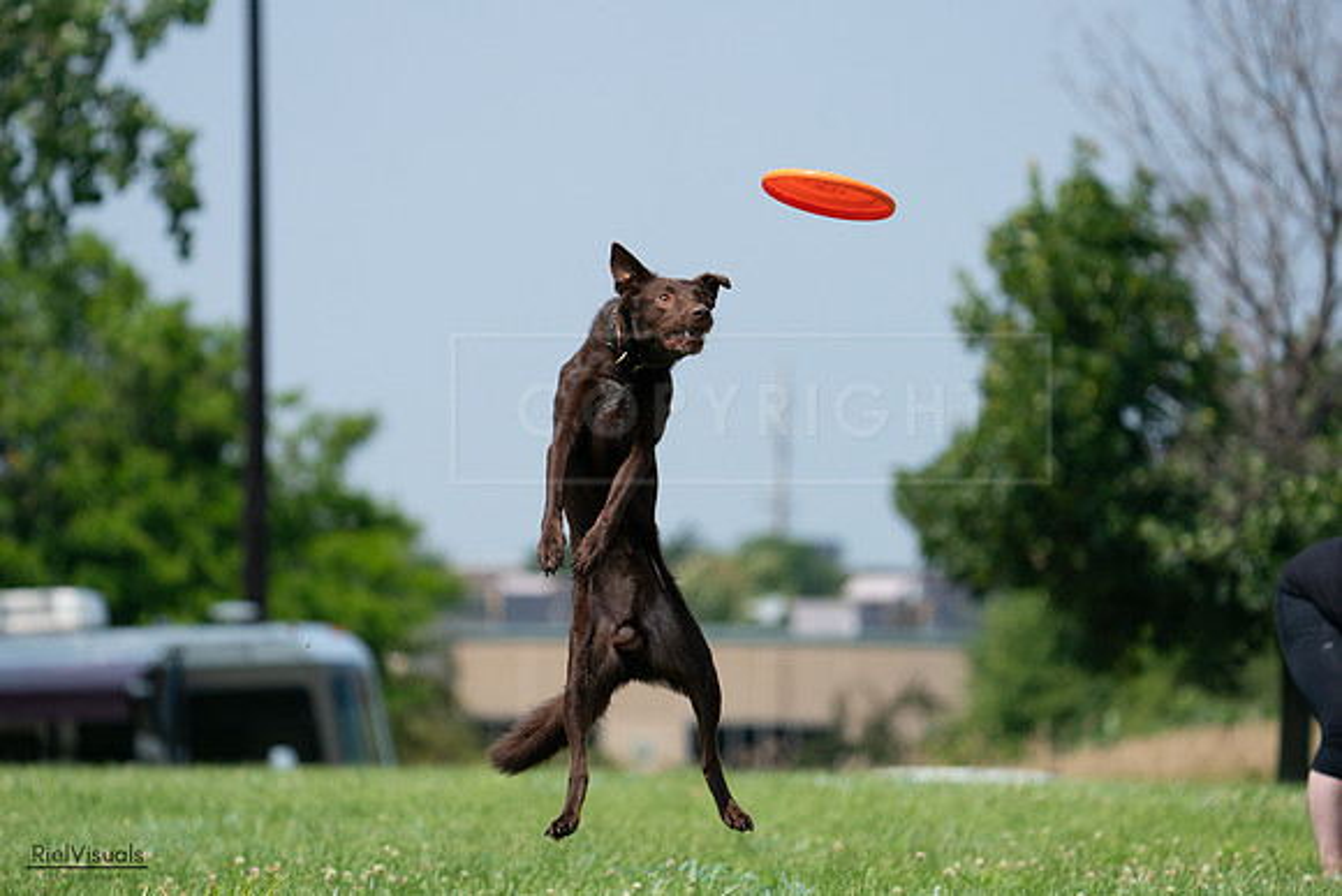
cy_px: 448
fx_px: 10328
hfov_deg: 7.4
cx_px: 671
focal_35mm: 277
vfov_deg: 5.0
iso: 1000
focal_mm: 277
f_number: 5.6
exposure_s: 1/4000
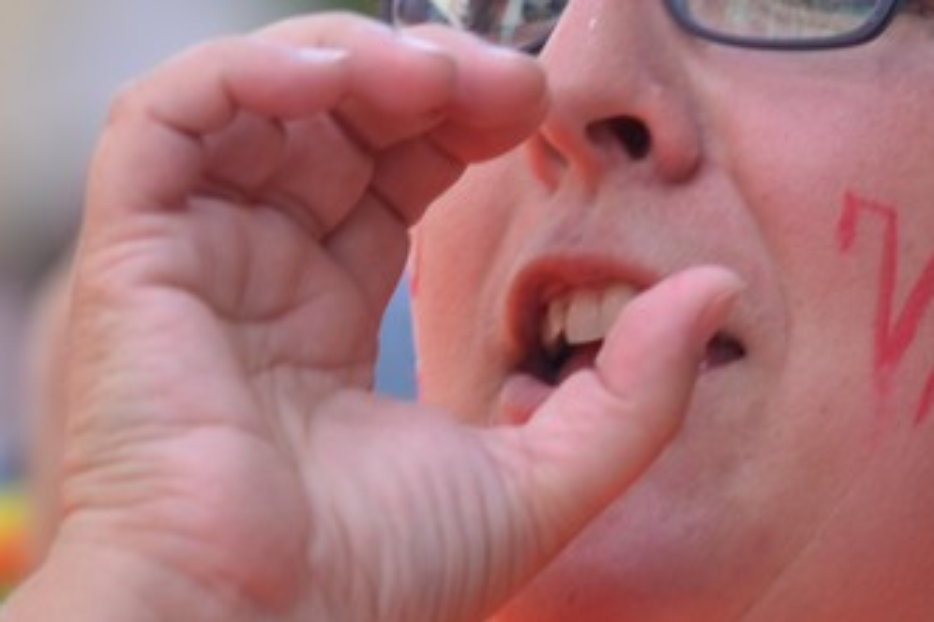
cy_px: 151
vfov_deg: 2.5
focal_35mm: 556
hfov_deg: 3.7
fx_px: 14417
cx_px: 920
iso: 100
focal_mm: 120
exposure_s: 1/200
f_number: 2.8
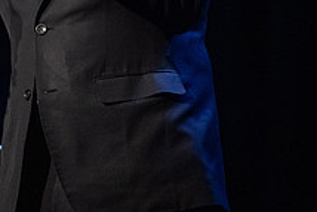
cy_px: -21
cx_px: -37
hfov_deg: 3.8
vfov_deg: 2.5
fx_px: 4767
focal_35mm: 541
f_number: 2.8
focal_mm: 200
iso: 4000
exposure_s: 1/400
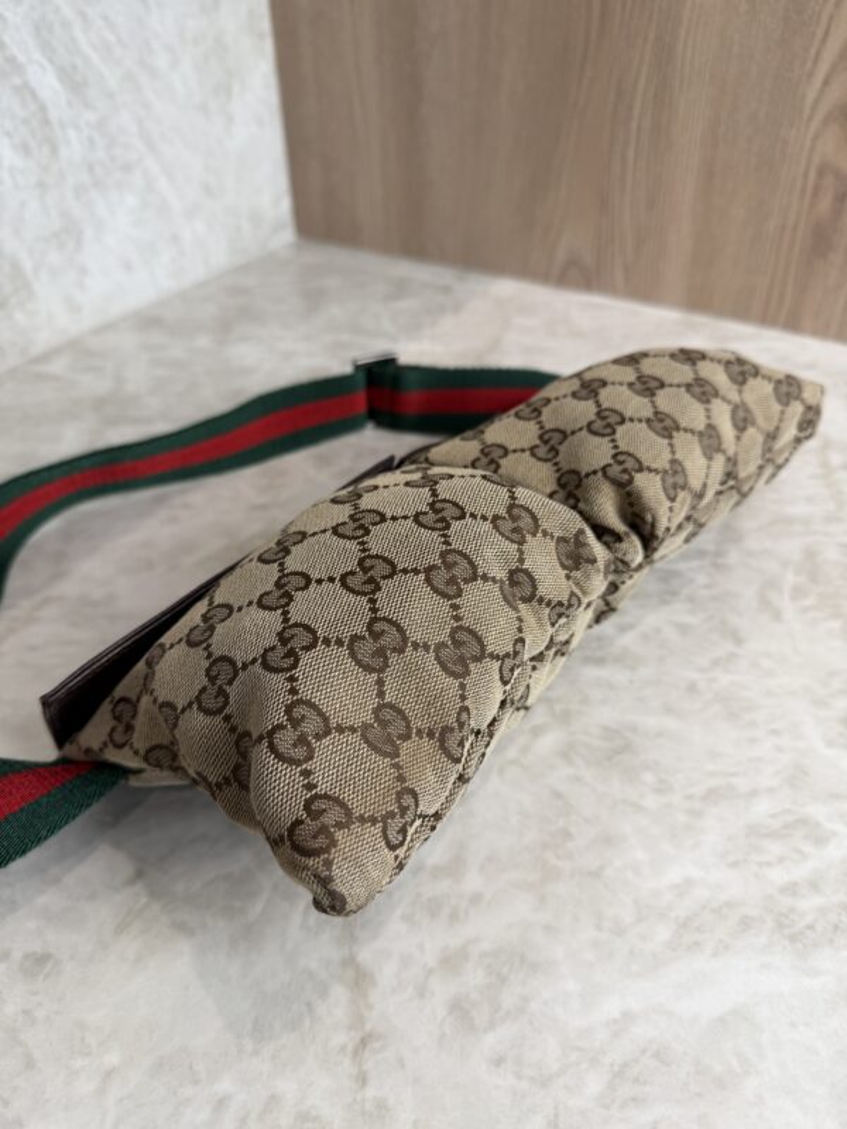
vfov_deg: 71.6
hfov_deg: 56.8
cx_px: 424
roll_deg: +1.7
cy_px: 564
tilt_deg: -38.2
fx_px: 783
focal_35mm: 24
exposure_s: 1/120
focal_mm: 6.76
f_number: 1.78
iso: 100
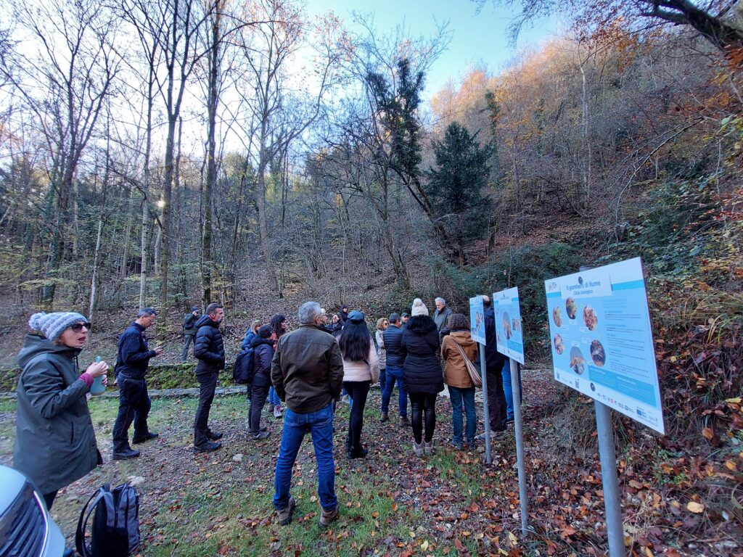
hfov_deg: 106.2
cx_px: 372
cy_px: 278
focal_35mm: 13
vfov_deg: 89.9
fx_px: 279
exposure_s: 1/50
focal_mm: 1.74
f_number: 2.2
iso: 64
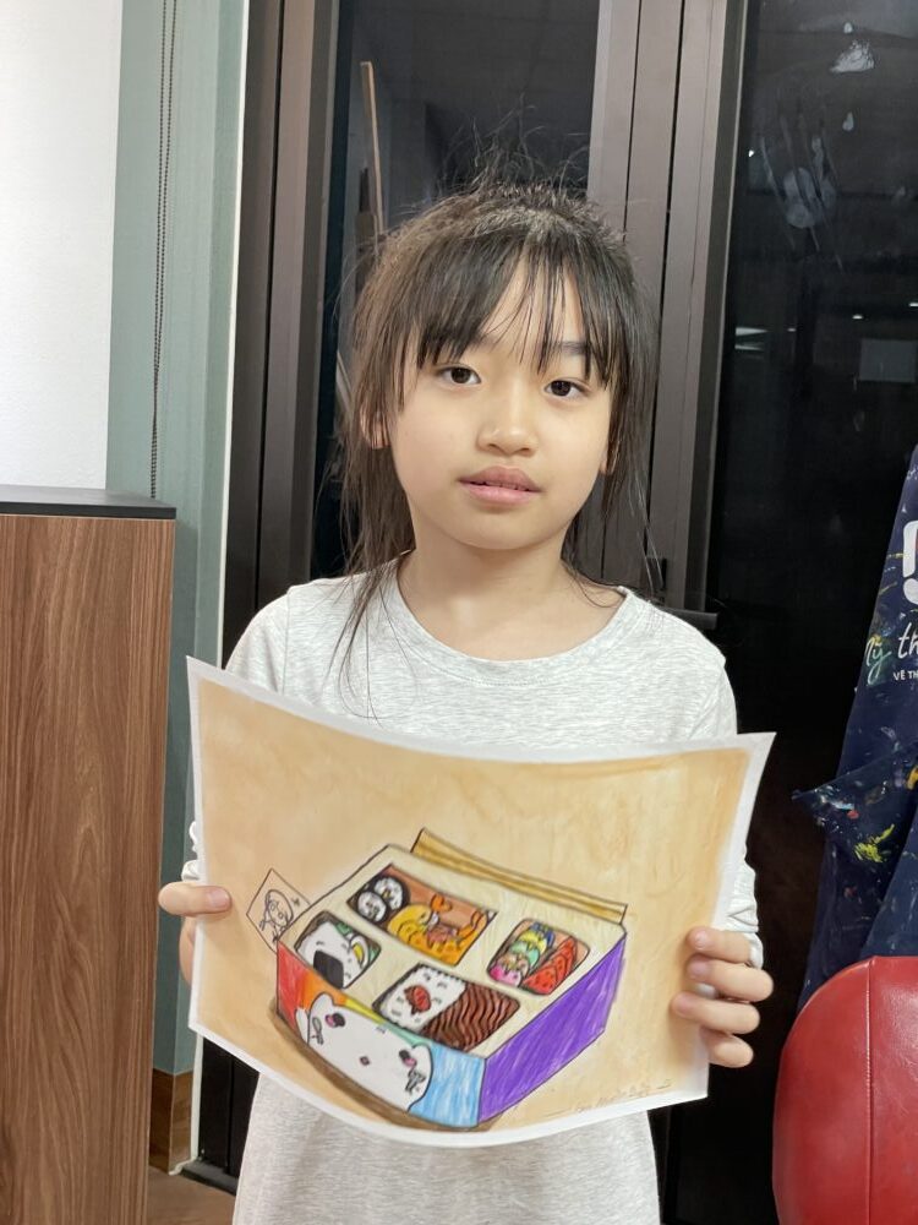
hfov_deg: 28.0
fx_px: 1839
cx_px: 459
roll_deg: -3.3
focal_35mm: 52
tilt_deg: -5.5
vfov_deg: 36.8
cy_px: 612
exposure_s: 1/100
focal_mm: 6
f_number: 2
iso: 200
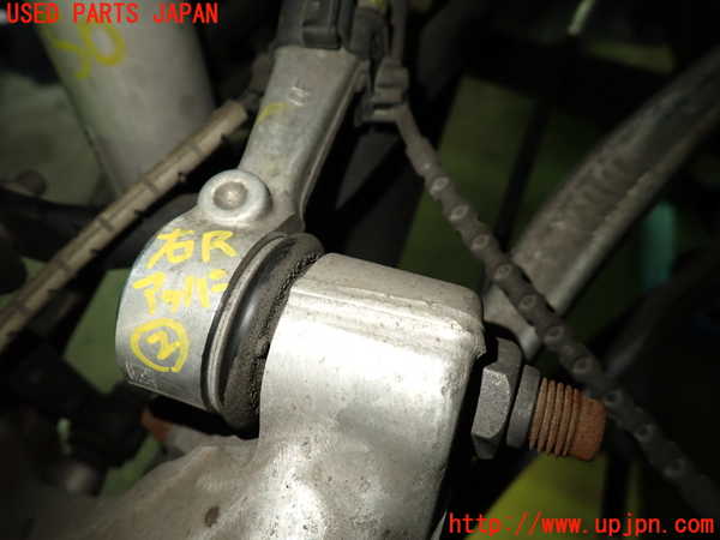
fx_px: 520
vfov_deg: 54.9
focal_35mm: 25
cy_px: 270
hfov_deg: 69.4
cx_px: 360
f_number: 2
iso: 200
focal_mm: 4.5
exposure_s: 1/50
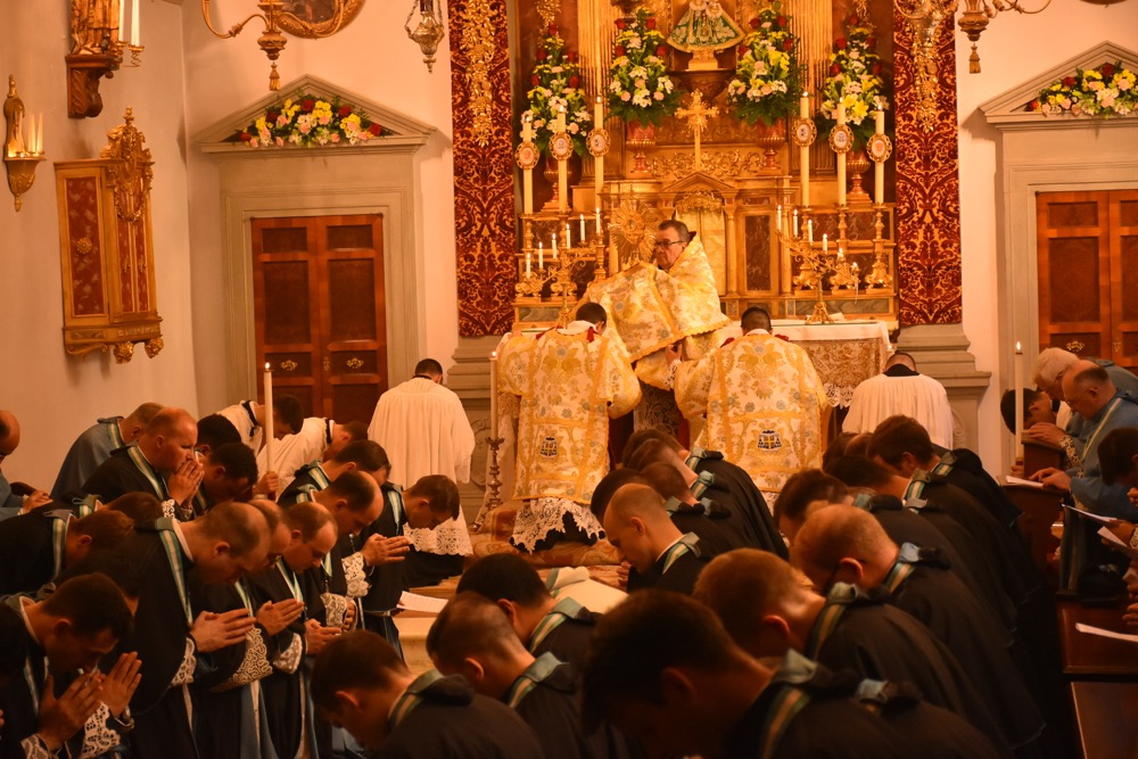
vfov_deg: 17.5
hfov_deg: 26.0
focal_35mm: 78
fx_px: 2466
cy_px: 380
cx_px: 569
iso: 1600
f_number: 5
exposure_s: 1/100
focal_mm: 52
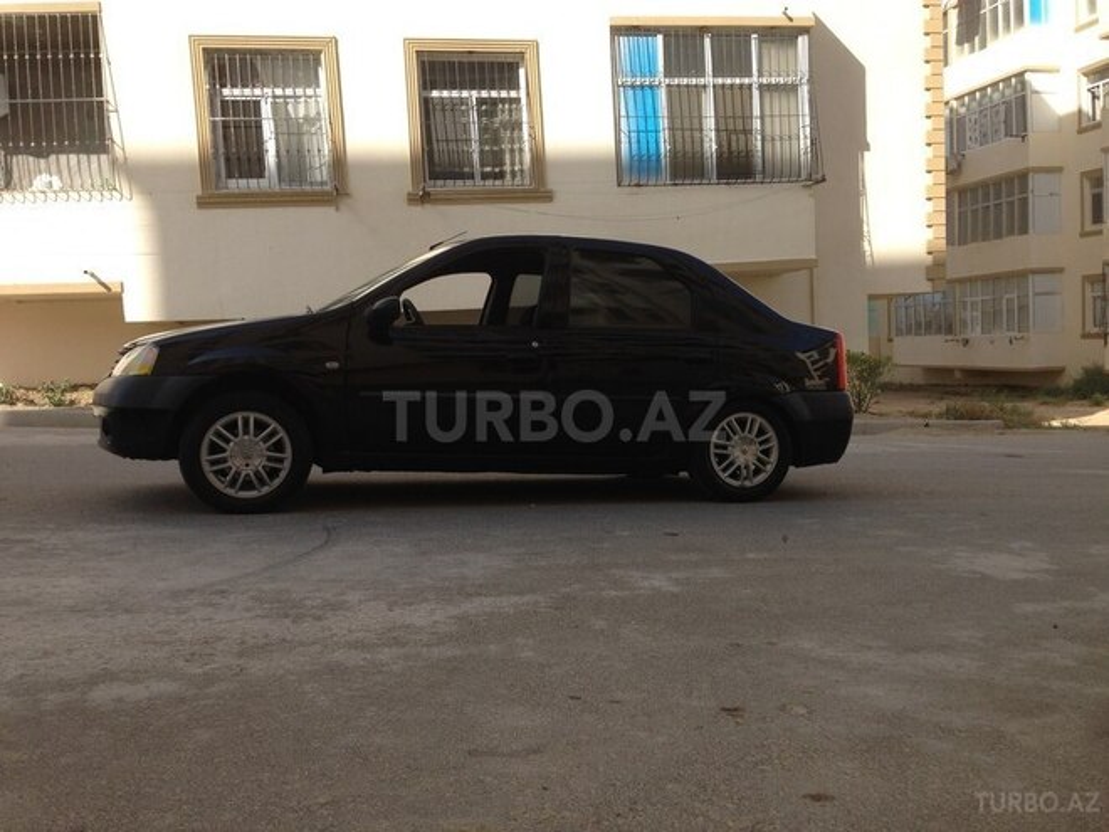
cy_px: 416
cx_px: 554
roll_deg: +1.7
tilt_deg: -4.4
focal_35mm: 33
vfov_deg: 42.9
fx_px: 1057
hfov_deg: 55.4
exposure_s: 1/889
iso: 50
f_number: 2.4
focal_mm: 4.12
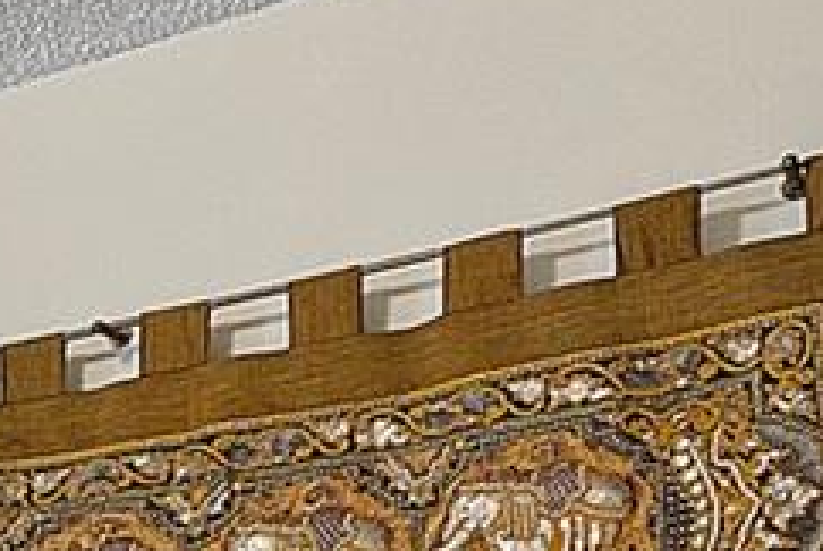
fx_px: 2266
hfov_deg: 15.5
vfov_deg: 11.8
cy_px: 1223
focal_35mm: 99
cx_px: -908
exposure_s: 1/3
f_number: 9
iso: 250
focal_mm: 10
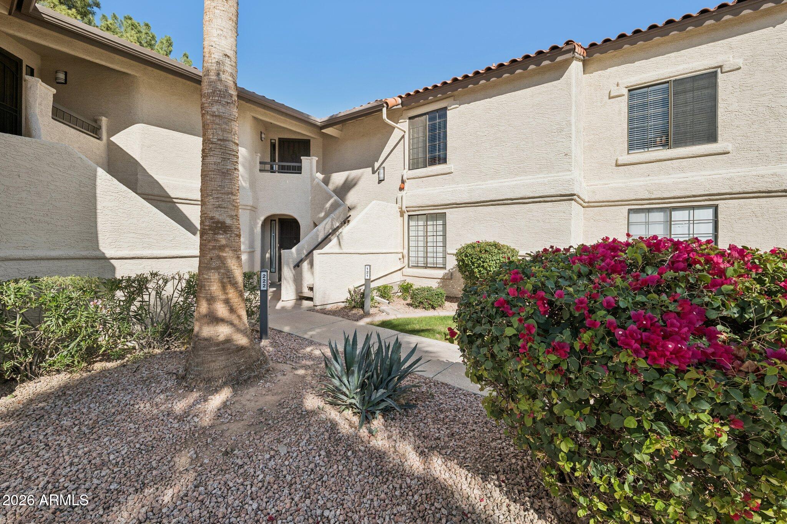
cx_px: 394
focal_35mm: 14
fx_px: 306
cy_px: 262
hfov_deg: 104.3
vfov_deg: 81.2
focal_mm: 14
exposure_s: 1/800
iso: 400
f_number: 8
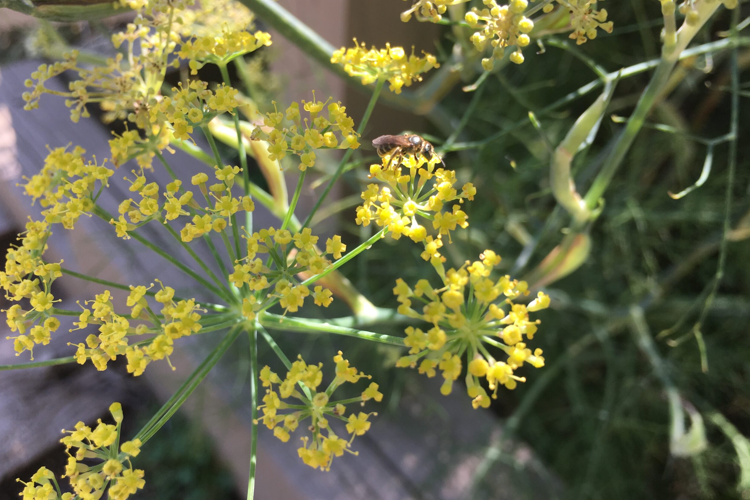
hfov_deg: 60.3
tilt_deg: -45.4
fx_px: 646
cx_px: 382
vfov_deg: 42.3
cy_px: 262
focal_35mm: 31
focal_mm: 4.15
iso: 25
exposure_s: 1/249
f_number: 2.2
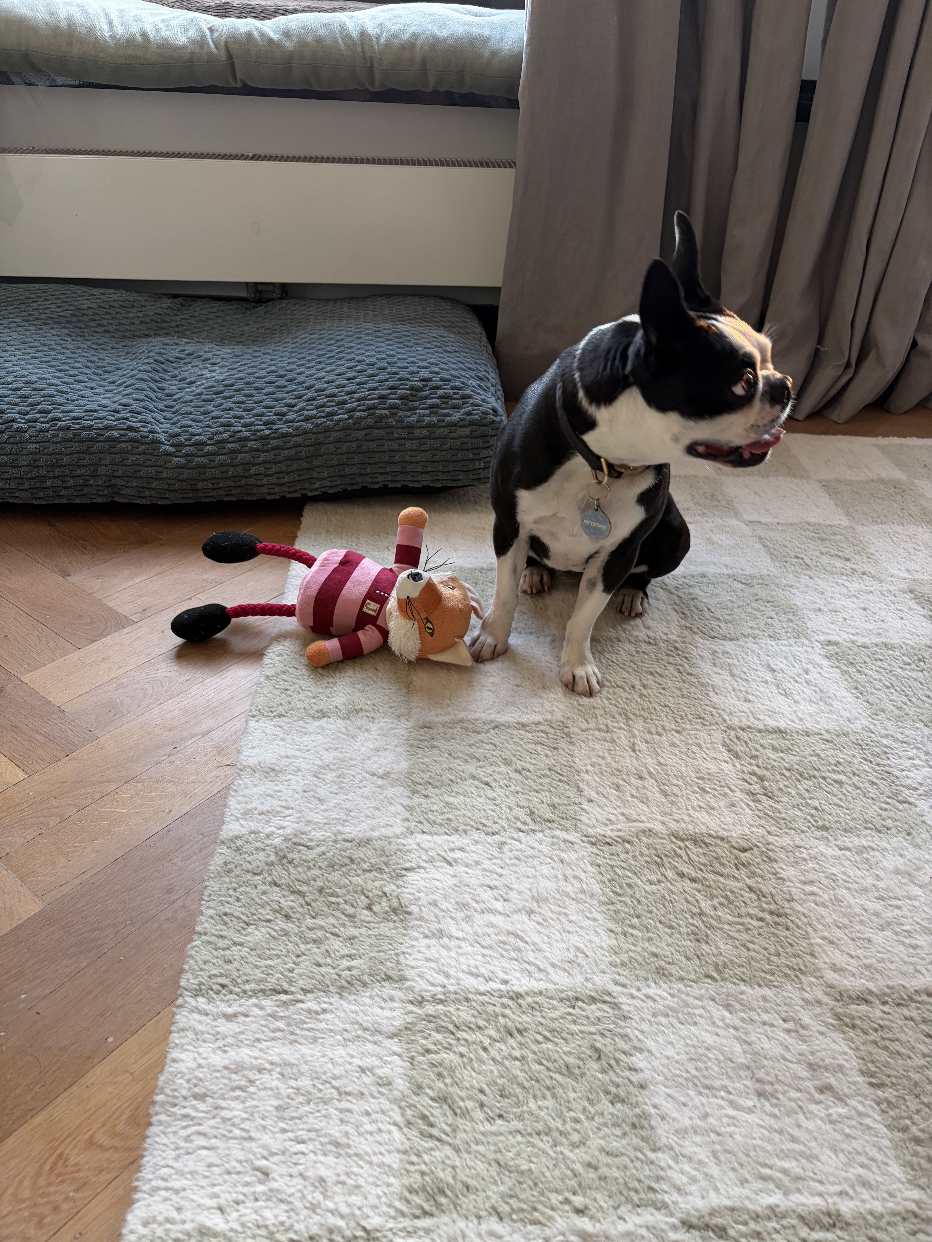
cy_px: 621
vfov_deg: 67.3
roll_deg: -3.7
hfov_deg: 53.1
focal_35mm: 26
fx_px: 933
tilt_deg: -32.8
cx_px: 466
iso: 125
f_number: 1.6
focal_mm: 5.96
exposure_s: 1/73
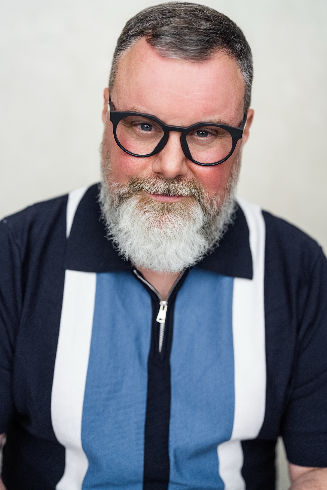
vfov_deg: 39.6
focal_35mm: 50
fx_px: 681
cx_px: 164
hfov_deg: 27.0
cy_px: 245
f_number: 2
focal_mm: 50
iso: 1250
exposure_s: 1/250
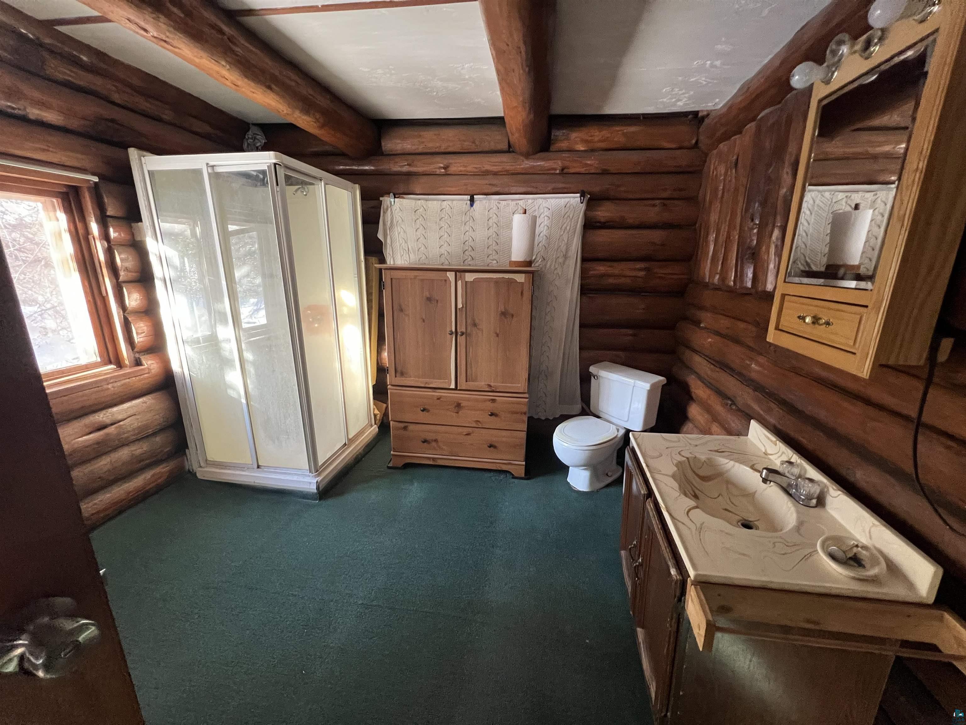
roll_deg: -0.1
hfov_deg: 106.2
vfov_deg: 89.9
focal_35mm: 13
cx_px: 483
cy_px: 362
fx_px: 363
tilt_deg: -15.0
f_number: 1.8
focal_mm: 1.57
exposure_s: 1/60
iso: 640
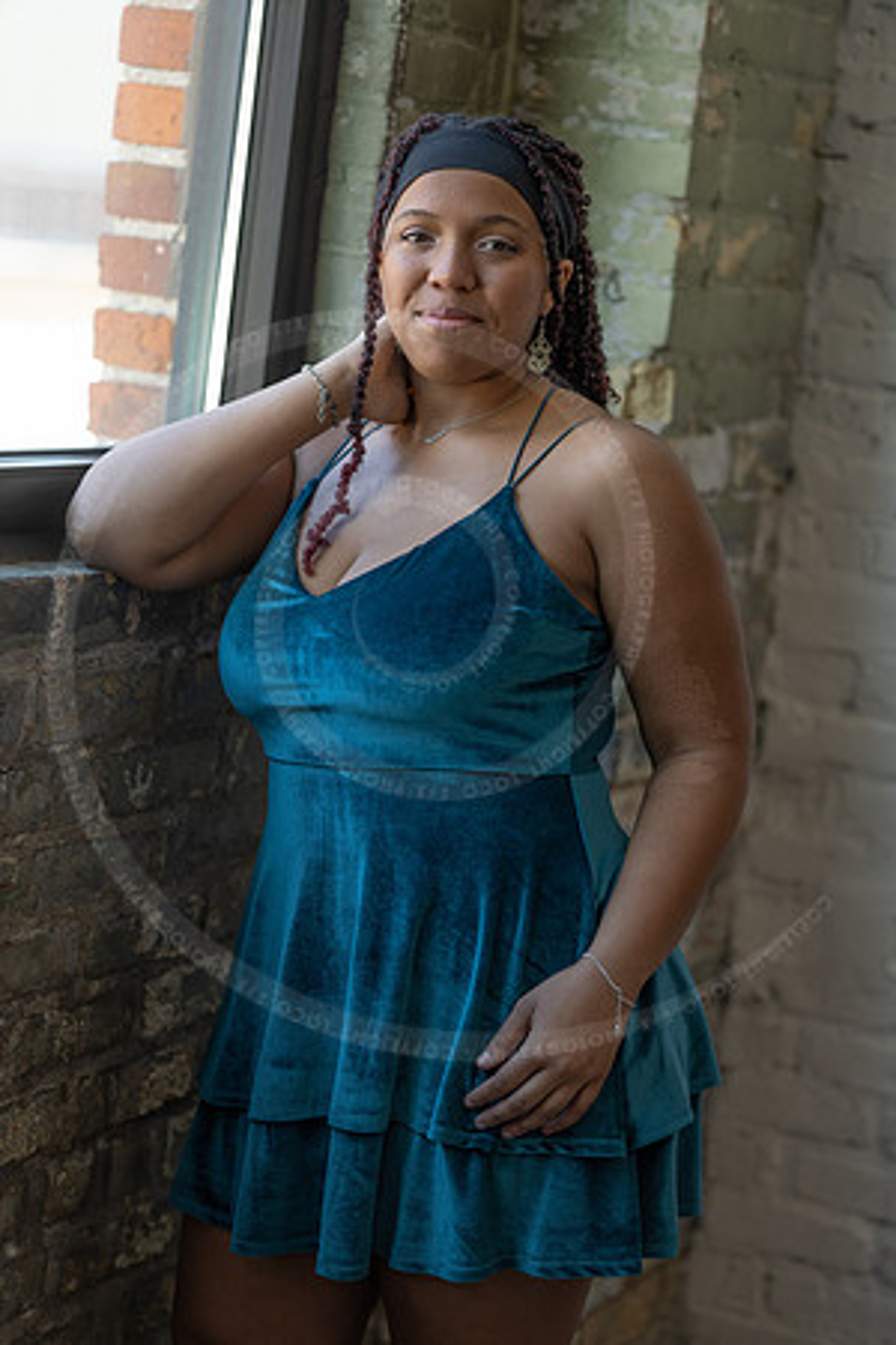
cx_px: 448
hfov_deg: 16.1
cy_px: 672
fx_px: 3173
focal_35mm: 85
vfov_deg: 23.9
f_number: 1.8
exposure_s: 1/400
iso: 320
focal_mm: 85
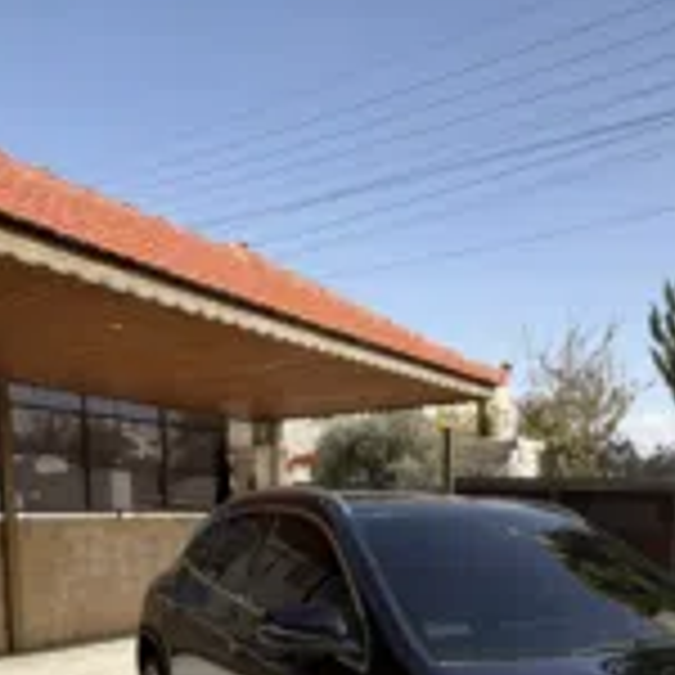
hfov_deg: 48.8
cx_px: 454
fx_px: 728
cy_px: 612
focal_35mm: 33
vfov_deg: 45.0
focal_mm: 2.22
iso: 25
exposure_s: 1/770
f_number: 2.2
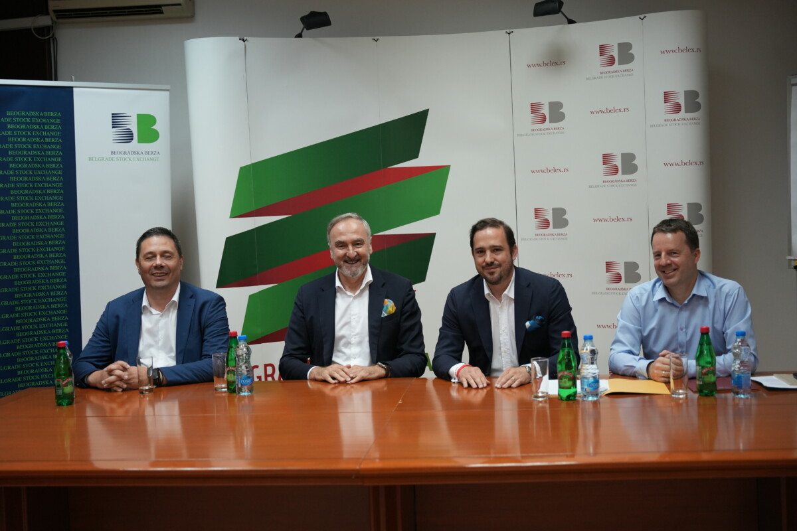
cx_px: 398
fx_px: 1087
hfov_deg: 40.3
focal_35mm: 49
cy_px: 266
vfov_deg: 27.5
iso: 1600
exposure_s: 1/200
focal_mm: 49.1
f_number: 2.8
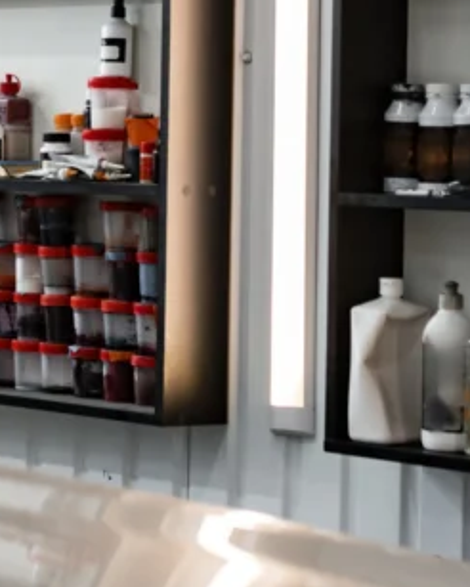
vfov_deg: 11.2
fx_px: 2988
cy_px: 72
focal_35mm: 172
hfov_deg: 8.5
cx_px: -457
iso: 400
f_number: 3.5
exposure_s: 1/125
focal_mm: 55
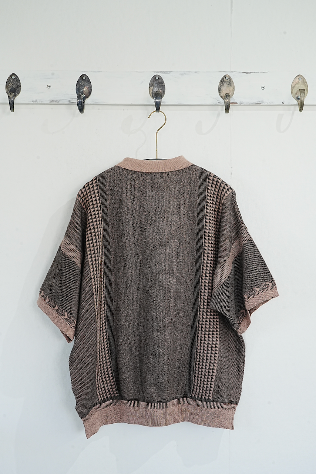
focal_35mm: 51
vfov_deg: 38.9
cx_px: 158
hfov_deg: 26.5
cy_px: 237
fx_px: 671
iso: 1600
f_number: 13
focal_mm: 51
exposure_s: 1/40
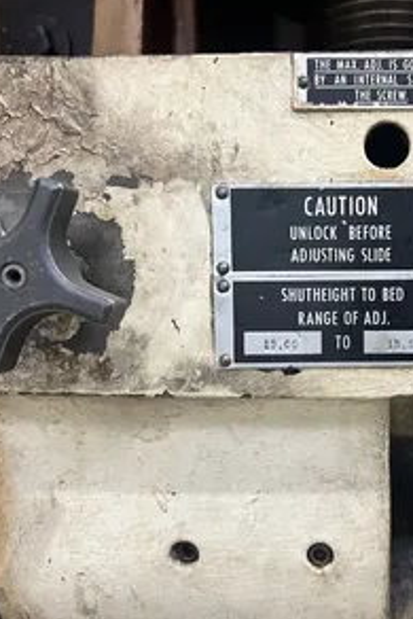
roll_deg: -0.1
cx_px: 375
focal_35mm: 37
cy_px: 310
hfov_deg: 34.0
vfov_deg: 51.9
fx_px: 636
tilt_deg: -0.9
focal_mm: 5.7
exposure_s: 1/60
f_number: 1.5
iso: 125
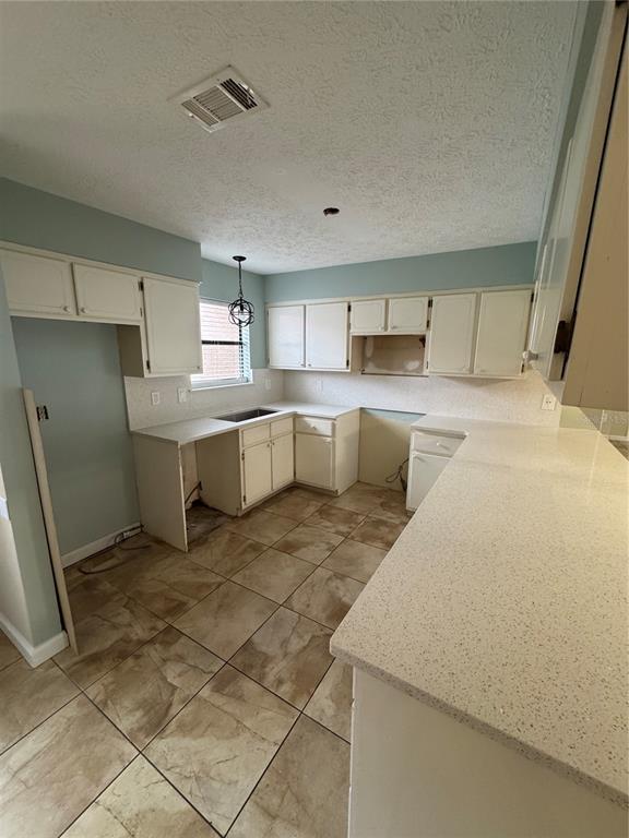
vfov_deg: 102.1
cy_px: 419
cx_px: 314
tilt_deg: -12.5
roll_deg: -0.1
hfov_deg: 85.7
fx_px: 339
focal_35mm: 14
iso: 320
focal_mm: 2.22
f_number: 2.2
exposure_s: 1/60
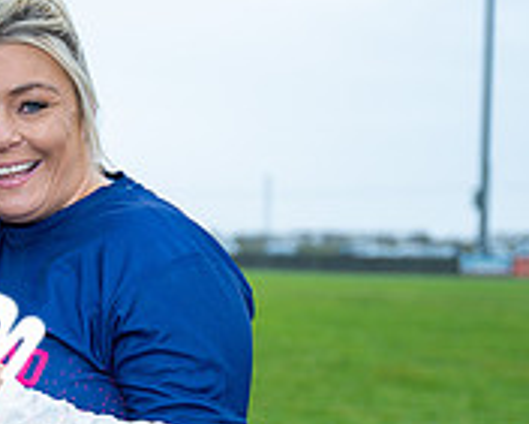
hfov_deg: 15.1
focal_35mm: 124
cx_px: -63
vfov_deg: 12.3
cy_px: 401
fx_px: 1942
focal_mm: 40
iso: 100
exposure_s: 1/200
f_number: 2.8
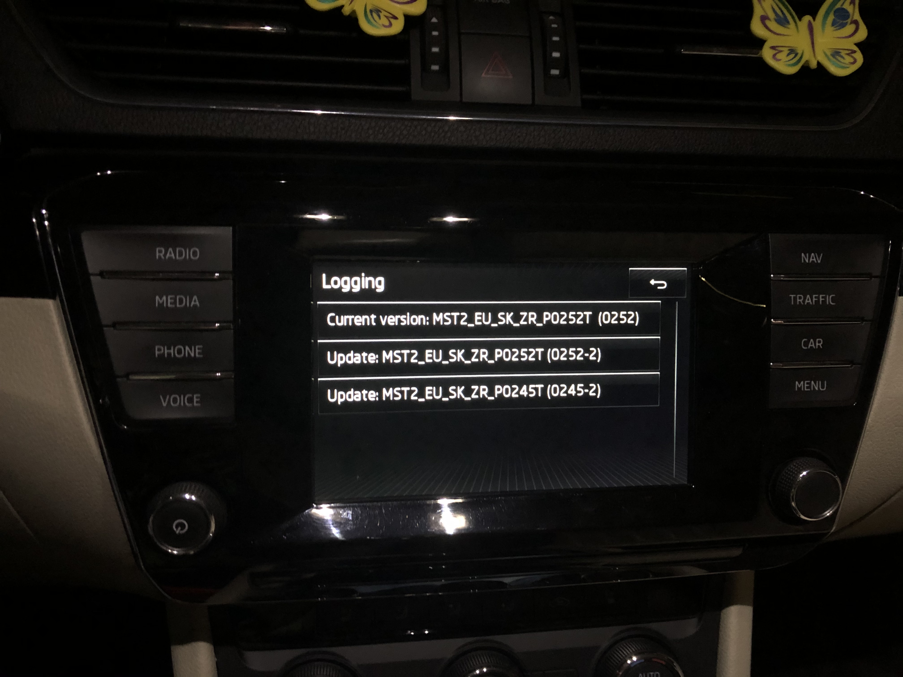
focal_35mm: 28
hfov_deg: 63.4
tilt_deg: -24.7
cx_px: 452
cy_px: 338
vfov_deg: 49.7
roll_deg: -2.8
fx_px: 730
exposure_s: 1/4
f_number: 1.8
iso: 200
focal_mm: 4
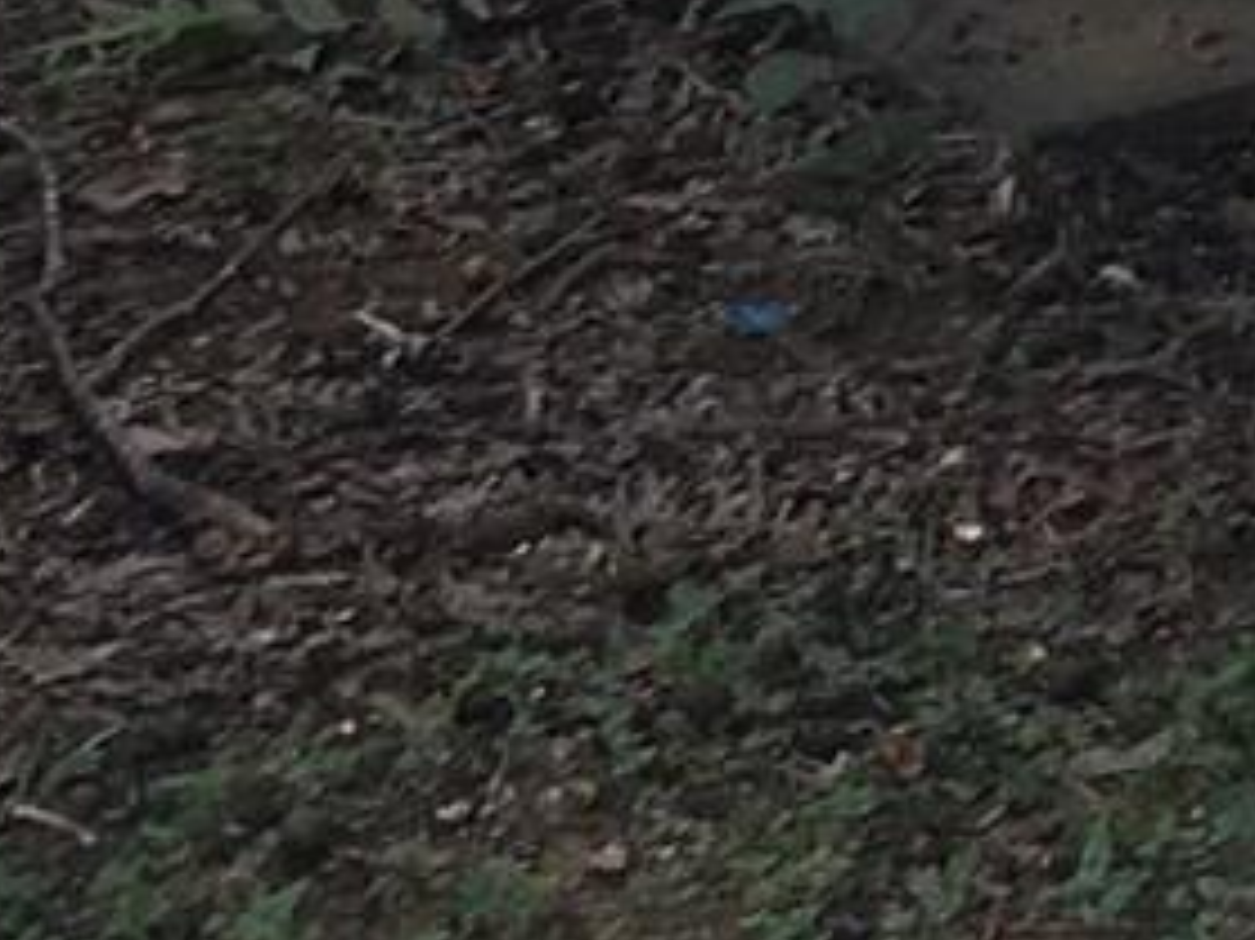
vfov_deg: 6.5
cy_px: -1678
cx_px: 2452
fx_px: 7719
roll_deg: -1.5
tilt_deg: -5.4
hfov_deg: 8.8
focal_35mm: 213
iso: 32
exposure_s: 1/120
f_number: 2.2
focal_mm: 4.15
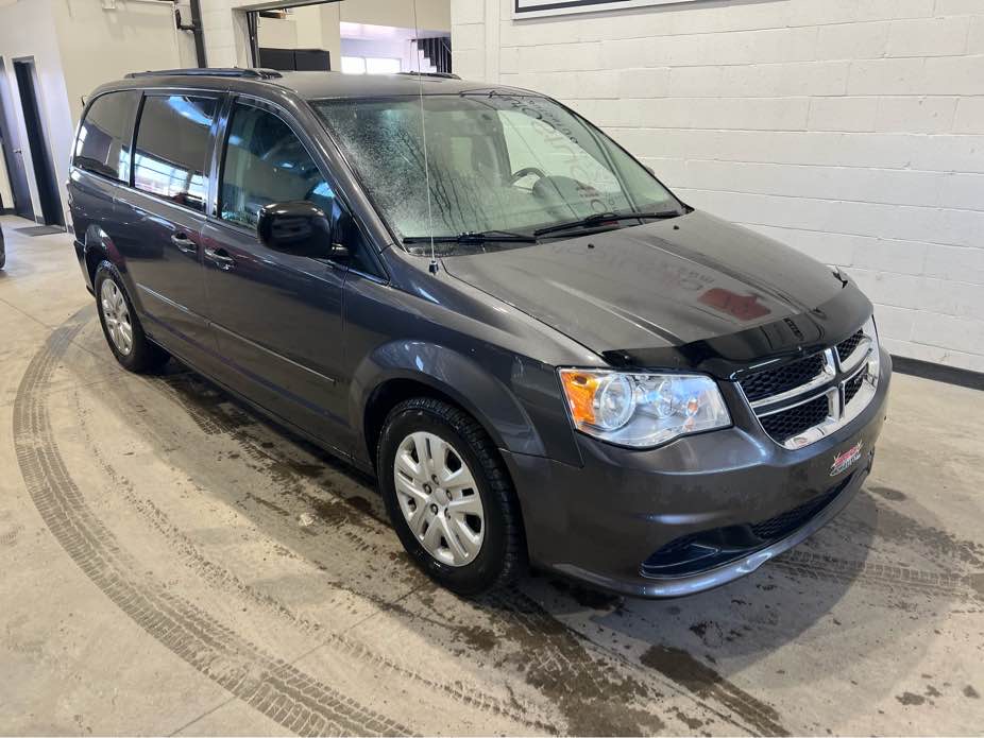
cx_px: 492
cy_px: 369
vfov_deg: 53.1
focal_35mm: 26
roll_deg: +0.9
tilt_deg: -19.9
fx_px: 739
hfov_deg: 67.3
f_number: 1.5
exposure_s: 1/120
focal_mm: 5.7
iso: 125
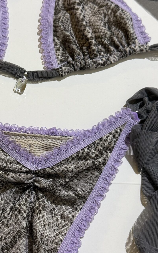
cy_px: 130
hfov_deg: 24.8
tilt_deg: -69.1
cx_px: 28
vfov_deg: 39.6
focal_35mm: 51
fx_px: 351
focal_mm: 6.76
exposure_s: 1/60
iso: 160
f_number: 1.78
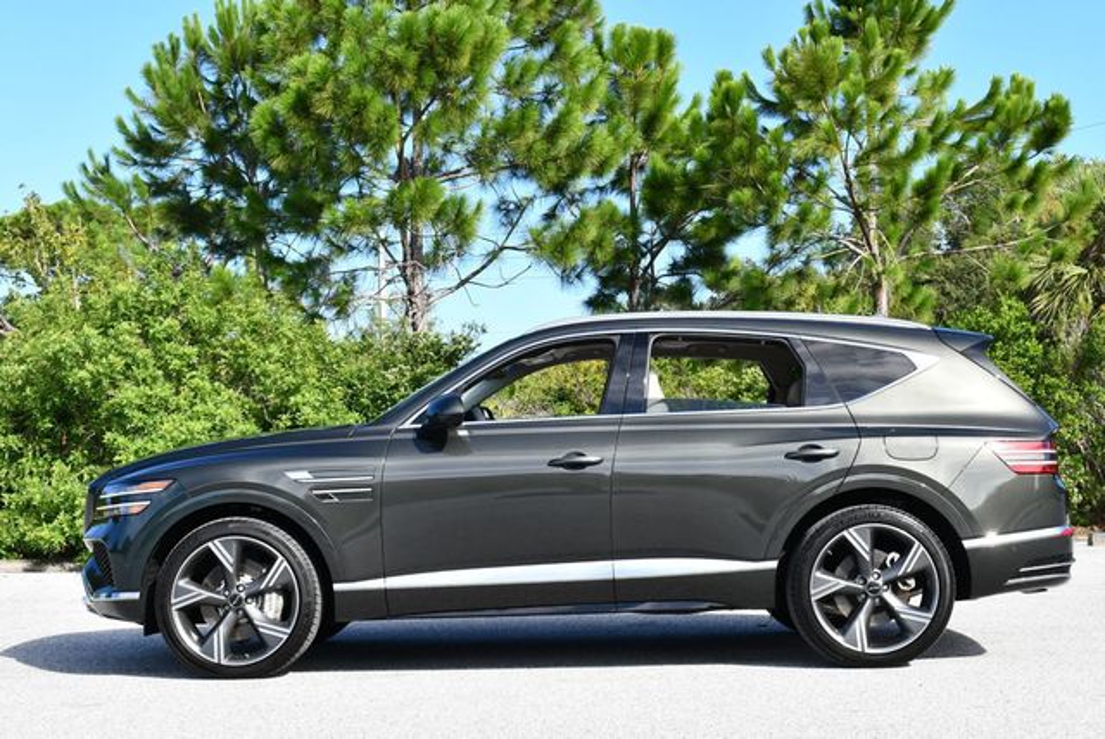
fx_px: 1598
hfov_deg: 38.2
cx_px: 552
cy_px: 370
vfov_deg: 26.0
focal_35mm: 52
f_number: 7.1
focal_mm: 26
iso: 200
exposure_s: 1/250
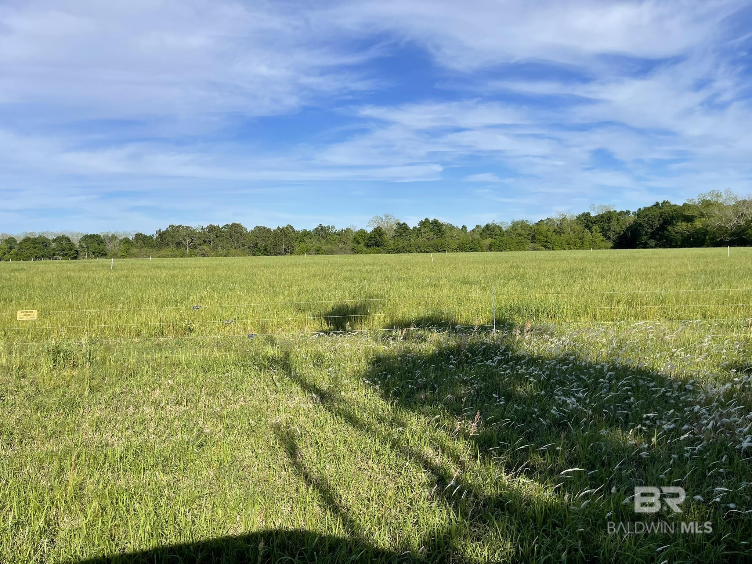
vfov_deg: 54.9
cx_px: 376
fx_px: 543
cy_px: 282
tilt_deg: -1.7
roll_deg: +2.9
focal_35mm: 25
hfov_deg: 69.4
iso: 32
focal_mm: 5.1
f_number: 1.6
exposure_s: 1/4525
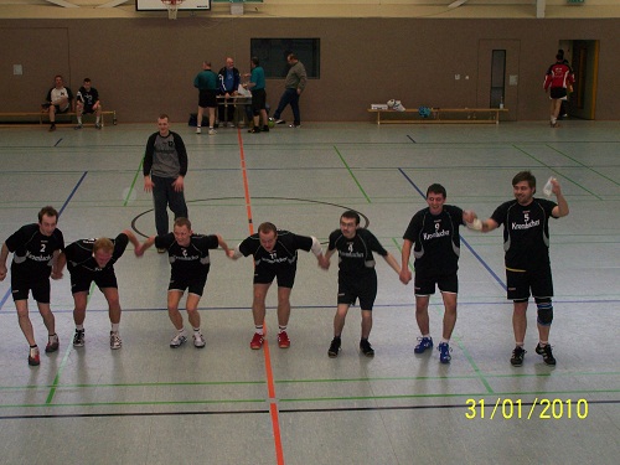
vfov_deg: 22.9
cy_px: 232
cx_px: 310
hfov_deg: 30.3
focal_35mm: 64
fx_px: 1146
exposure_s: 1/80
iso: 200
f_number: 3.2
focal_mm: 10.7
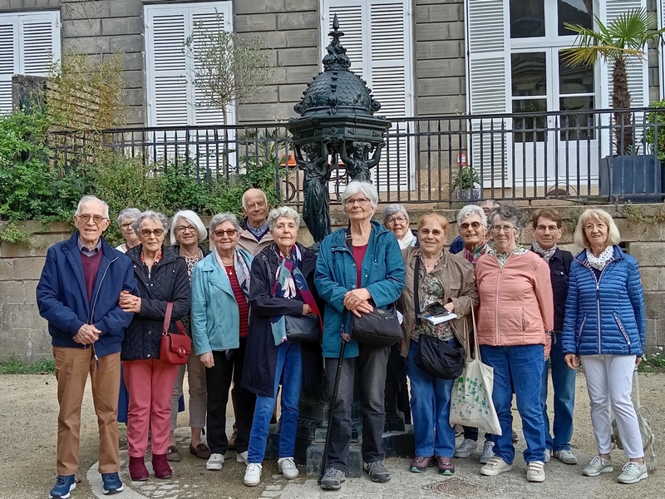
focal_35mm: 44
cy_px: 250
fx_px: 845
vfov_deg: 32.9
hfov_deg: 42.9
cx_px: 332
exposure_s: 1/153
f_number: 1.8
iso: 100
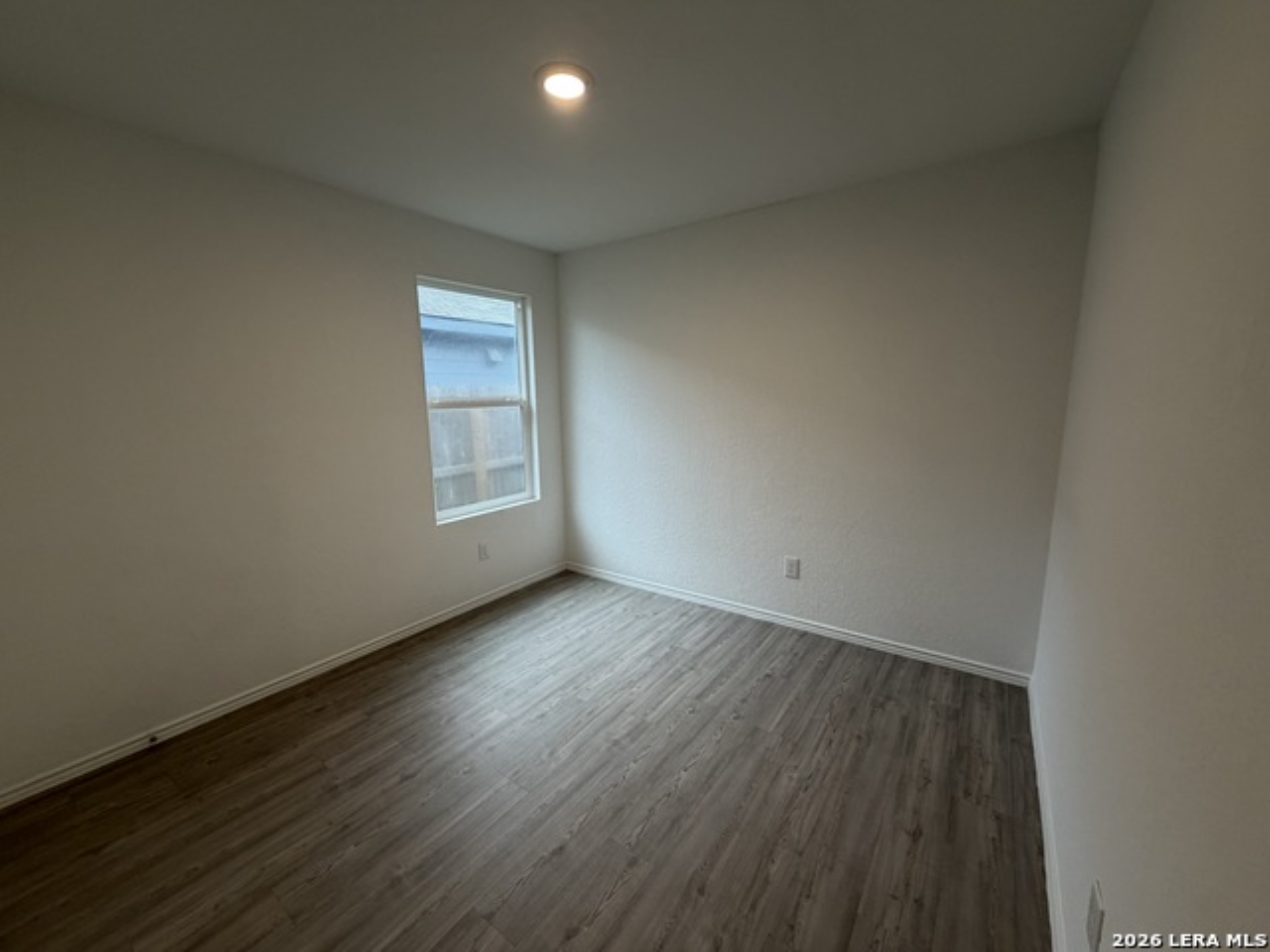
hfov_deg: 102.1
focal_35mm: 14
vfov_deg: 85.7
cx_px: 635
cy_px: 476
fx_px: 514
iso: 250
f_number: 2.2
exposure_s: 1/120
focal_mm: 2.22
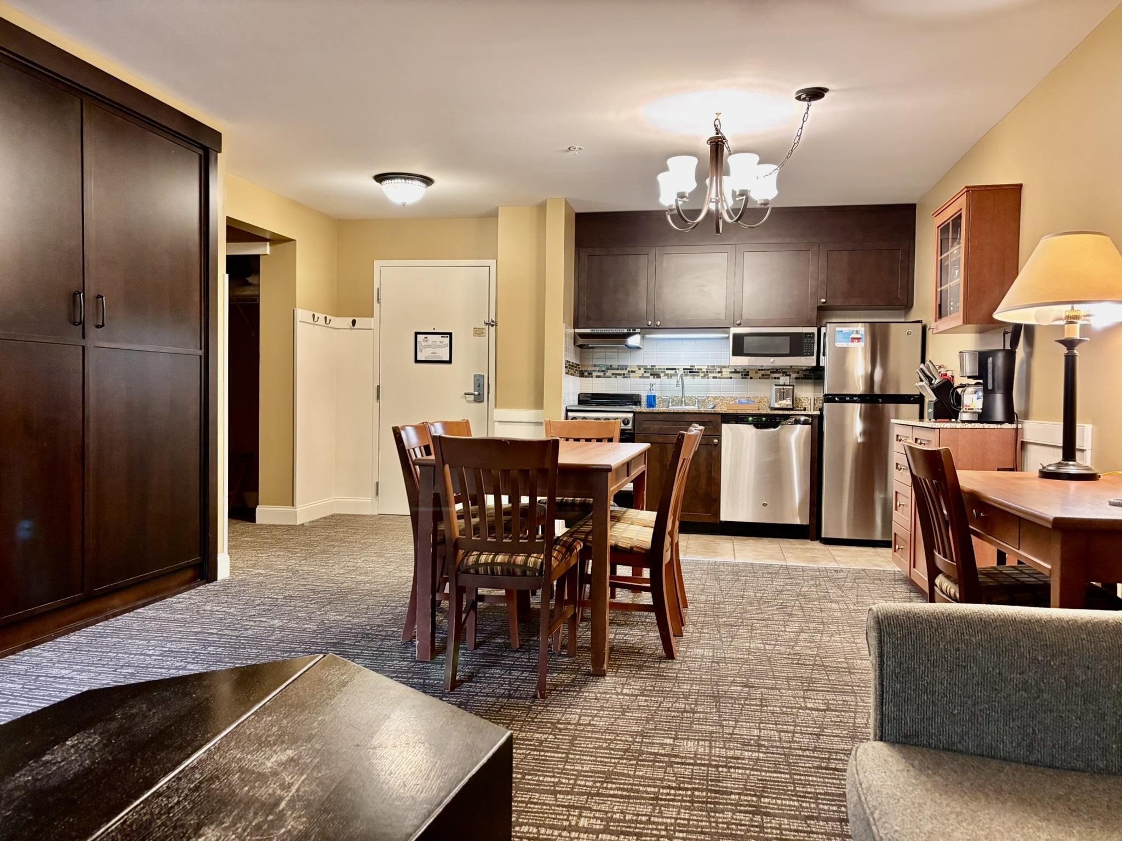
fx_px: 843
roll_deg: -1.0
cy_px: 420
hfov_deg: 67.3
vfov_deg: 53.1
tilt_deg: -2.5
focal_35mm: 26
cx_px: 561
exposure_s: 1/60
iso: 400
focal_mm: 5.96
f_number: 1.6
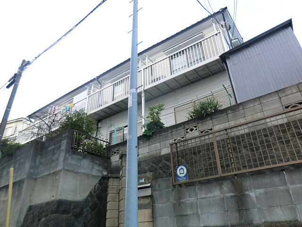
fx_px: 209
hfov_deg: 71.6
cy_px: 114
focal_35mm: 24
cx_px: 151
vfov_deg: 56.8
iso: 200
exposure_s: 1/60
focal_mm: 4.3
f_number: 3.2
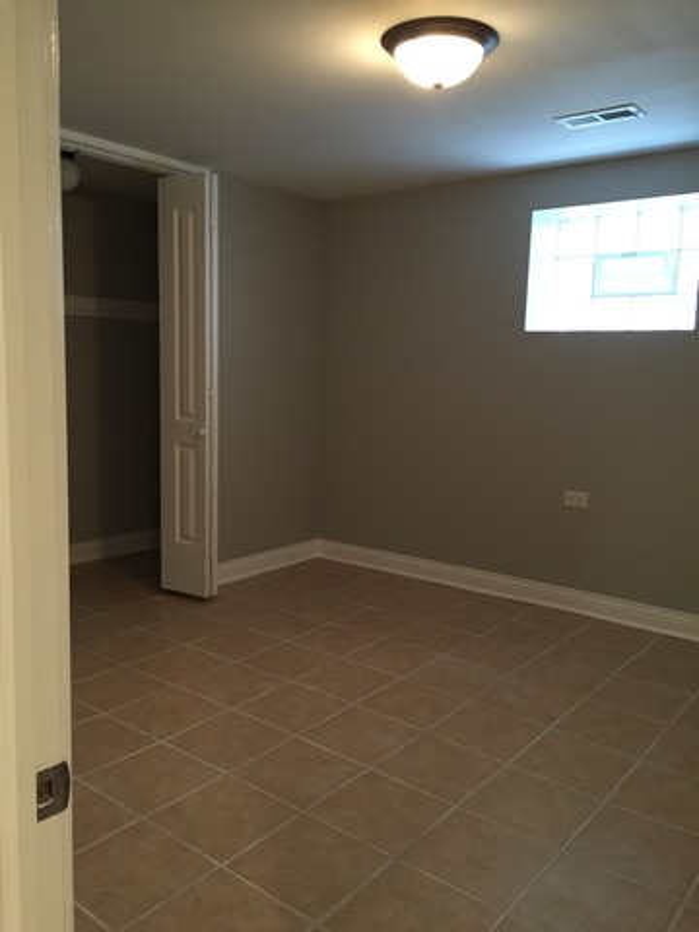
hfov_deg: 48.2
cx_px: 350
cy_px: 466
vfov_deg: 61.7
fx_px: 781
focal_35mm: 29
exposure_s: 1/30
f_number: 2.2
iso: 200
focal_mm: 4.15
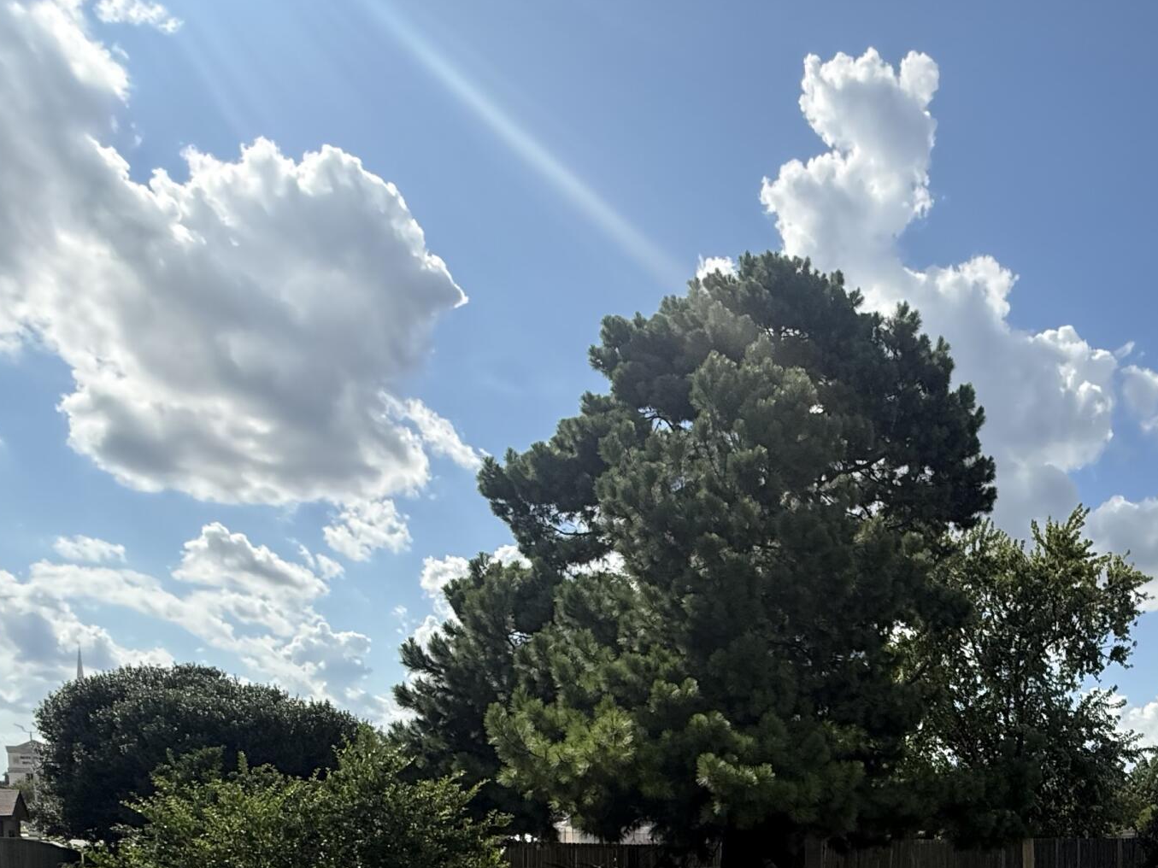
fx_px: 1037
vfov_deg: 38.1
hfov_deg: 54.0
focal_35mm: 31
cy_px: 944
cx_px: 942
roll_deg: -1.6
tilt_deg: -5.3
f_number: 2.2
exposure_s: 1/1795
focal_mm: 2.22
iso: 50
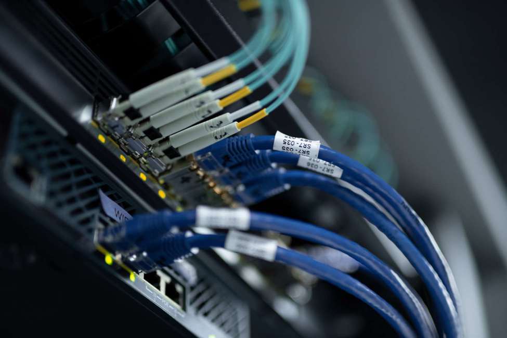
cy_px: 169
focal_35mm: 50
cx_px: 254
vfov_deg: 27.0
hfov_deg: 39.6
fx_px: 704
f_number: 1.6
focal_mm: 50
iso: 500
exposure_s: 1/30
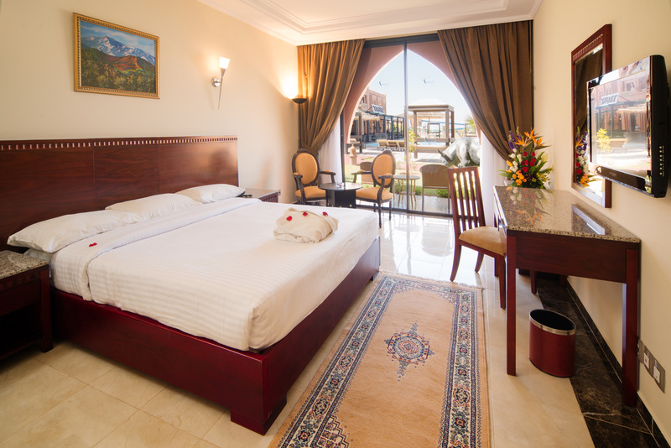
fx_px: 317
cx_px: 336
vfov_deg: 70.5
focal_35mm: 17
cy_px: 224
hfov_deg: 93.3
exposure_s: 1/1.25
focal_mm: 17
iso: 100
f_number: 11
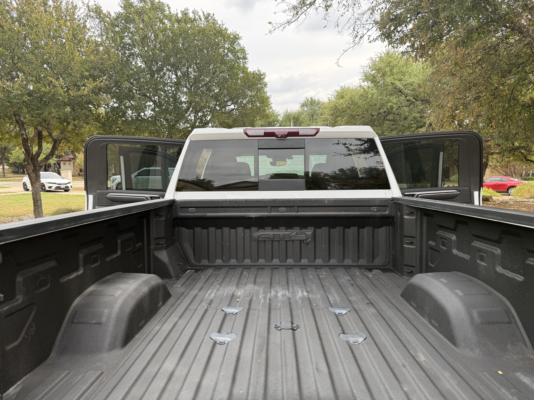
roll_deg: -0.5
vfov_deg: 56.8
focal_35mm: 24
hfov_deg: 71.6
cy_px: 200
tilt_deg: -7.2
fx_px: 370
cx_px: 267
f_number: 1.78
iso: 100
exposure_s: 1/1106
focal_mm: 6.76
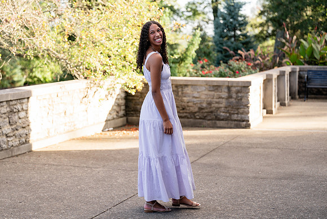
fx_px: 766
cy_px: 95
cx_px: 136
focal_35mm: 84
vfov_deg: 16.2
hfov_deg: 24.1
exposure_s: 1/400
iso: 250
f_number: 2.8
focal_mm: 72
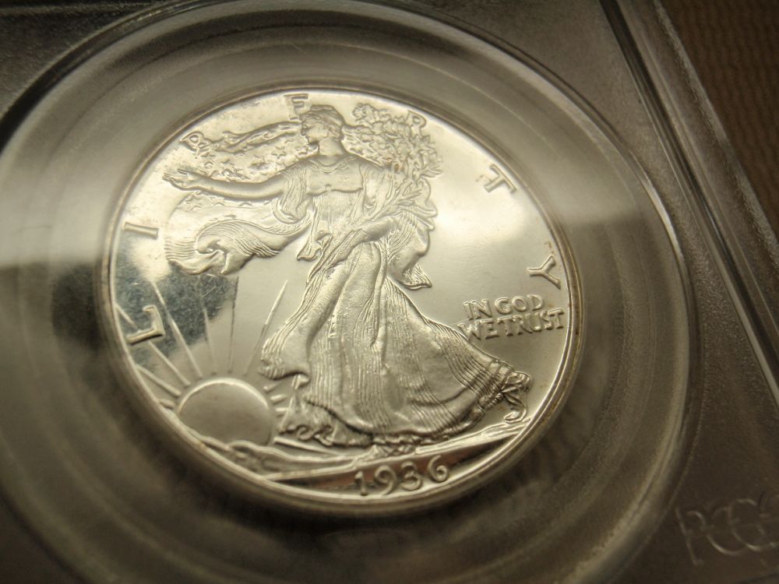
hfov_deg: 46.8
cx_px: 390
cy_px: 292
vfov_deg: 36.0
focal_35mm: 40
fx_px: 900
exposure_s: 1/125
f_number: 3.9
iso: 64
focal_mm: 7.25
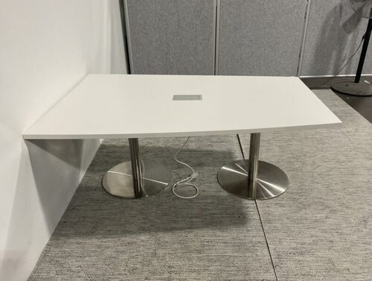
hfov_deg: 61.6
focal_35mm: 29
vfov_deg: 48.4
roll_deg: +0.4
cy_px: 140
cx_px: 186
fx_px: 312
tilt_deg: -27.4
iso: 125
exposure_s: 1/60
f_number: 1.8
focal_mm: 3
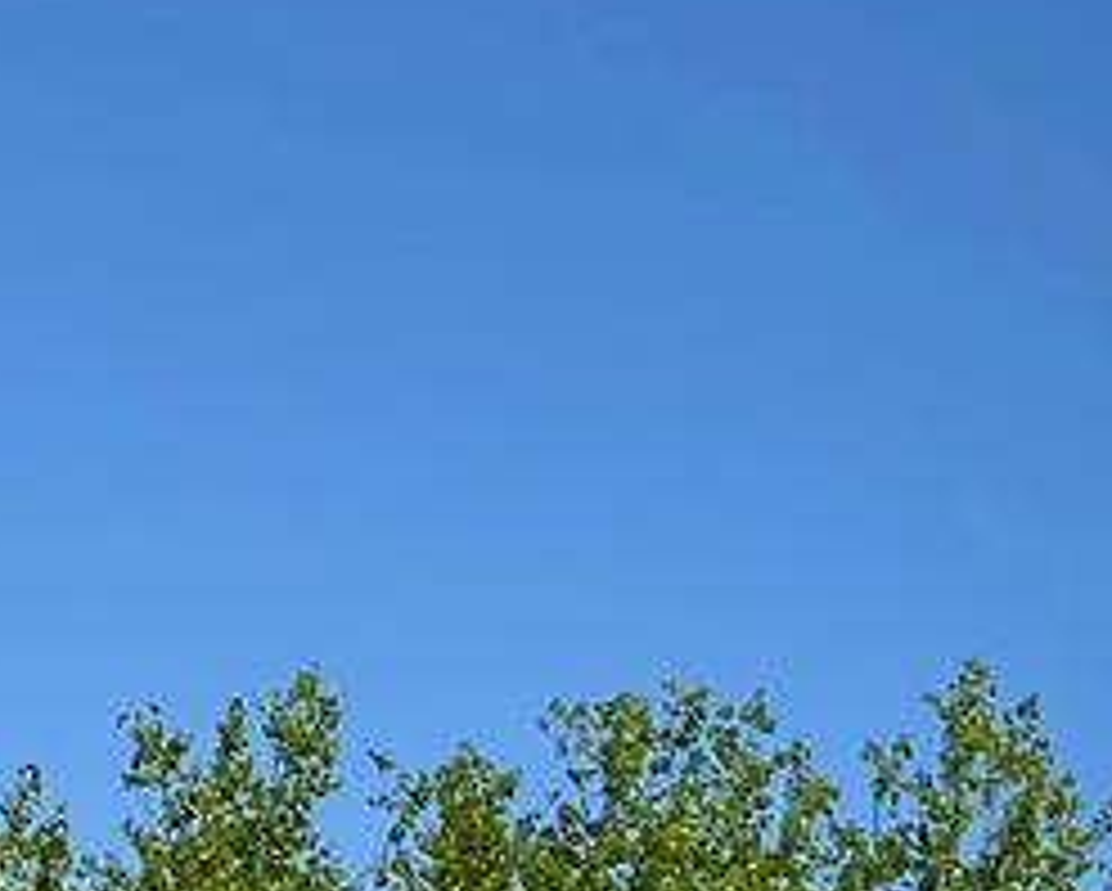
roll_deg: -1.7
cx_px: 1981
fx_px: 4875
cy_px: 1287
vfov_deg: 10.1
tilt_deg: +9.7
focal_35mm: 148
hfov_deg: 12.0
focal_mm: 4.25
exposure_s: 1/3984
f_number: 1.8
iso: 32
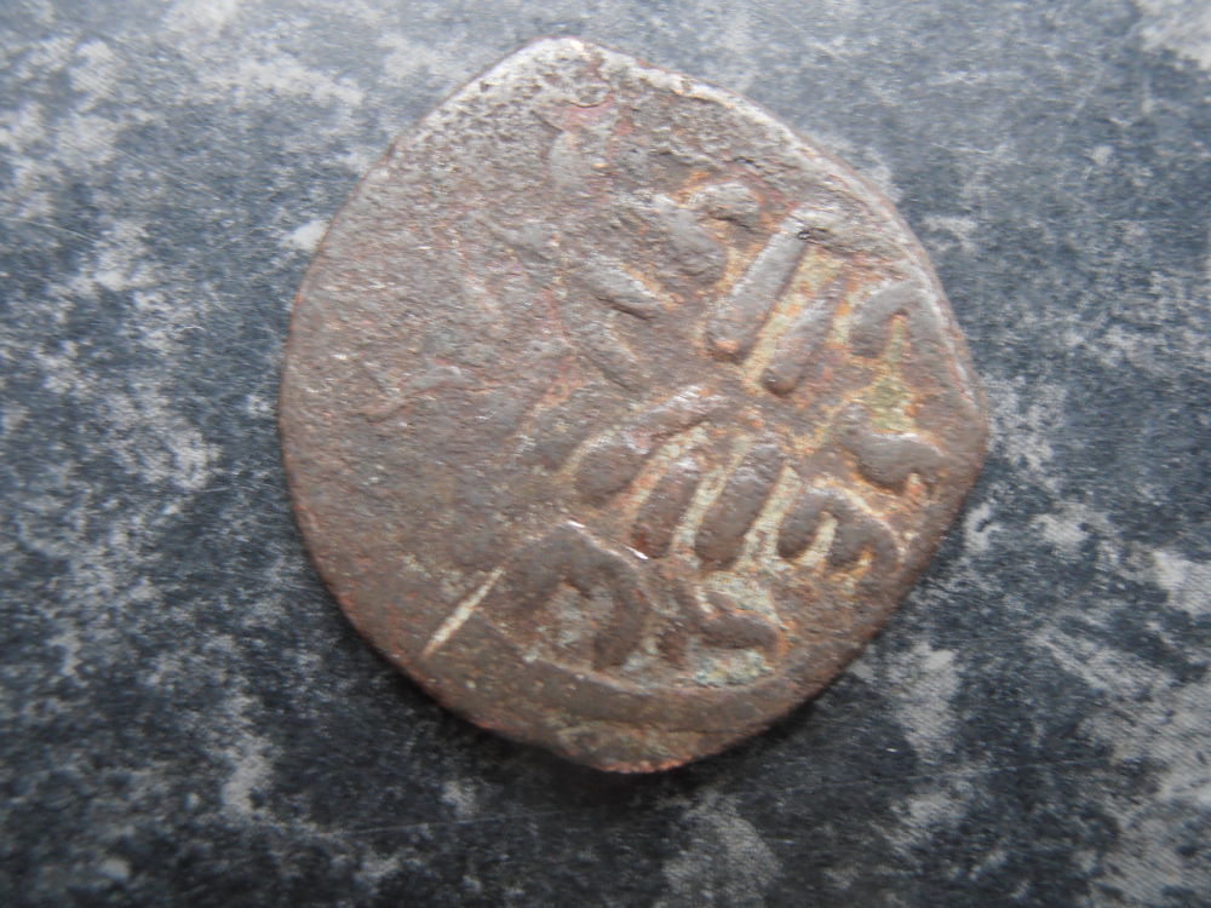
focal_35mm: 37
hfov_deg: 50.1
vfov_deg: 38.7
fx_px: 1294
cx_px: 606
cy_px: 454
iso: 125
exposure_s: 1/6
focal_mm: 6.61
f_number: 3.9
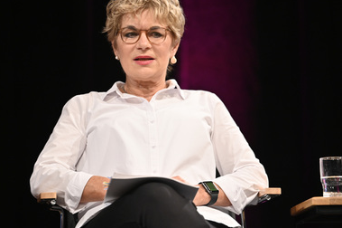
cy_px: 101
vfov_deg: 5.8
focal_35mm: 238
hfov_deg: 8.7
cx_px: 139
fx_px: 2259
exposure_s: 1/320
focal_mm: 200
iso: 1600
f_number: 2.8
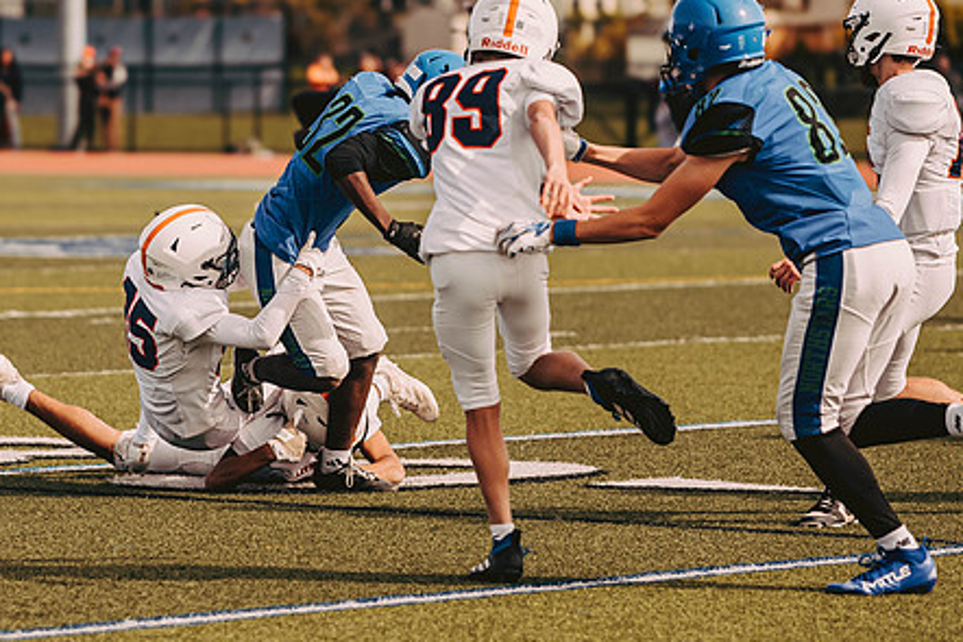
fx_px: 7010
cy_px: 256
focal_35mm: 262
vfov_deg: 5.2
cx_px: 267
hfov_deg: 7.9
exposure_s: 1/2000
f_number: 2.8
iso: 160
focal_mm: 135
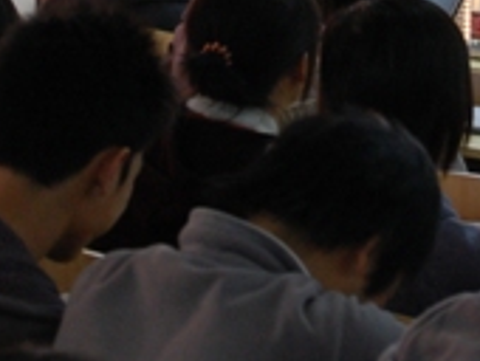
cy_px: -171
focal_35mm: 264
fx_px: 3666
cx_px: 531
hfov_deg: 7.4
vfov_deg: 5.6
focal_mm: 52
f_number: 5.6
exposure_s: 1/25
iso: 800
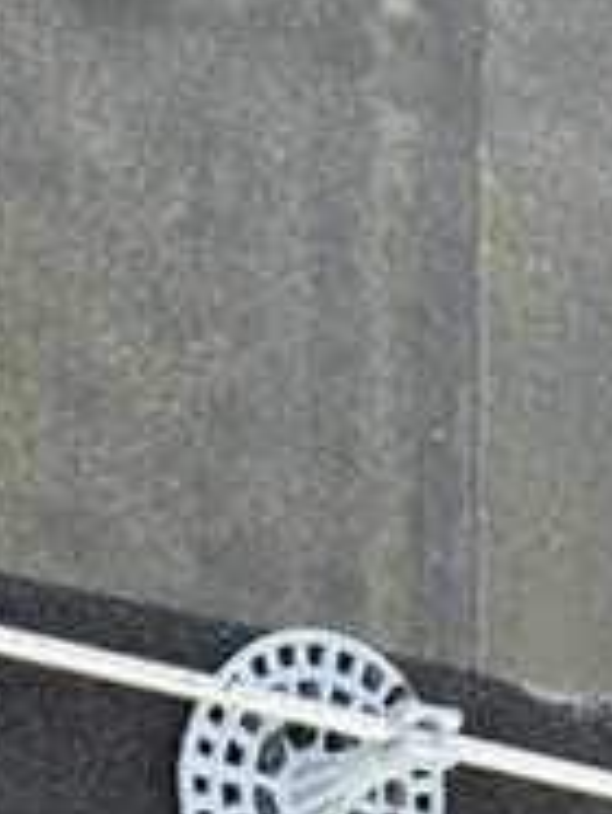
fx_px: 3105
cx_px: -170
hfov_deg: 11.0
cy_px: 2022
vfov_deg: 11.8
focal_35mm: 132
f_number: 1.78
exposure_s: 1/178
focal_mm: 6.76
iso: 64
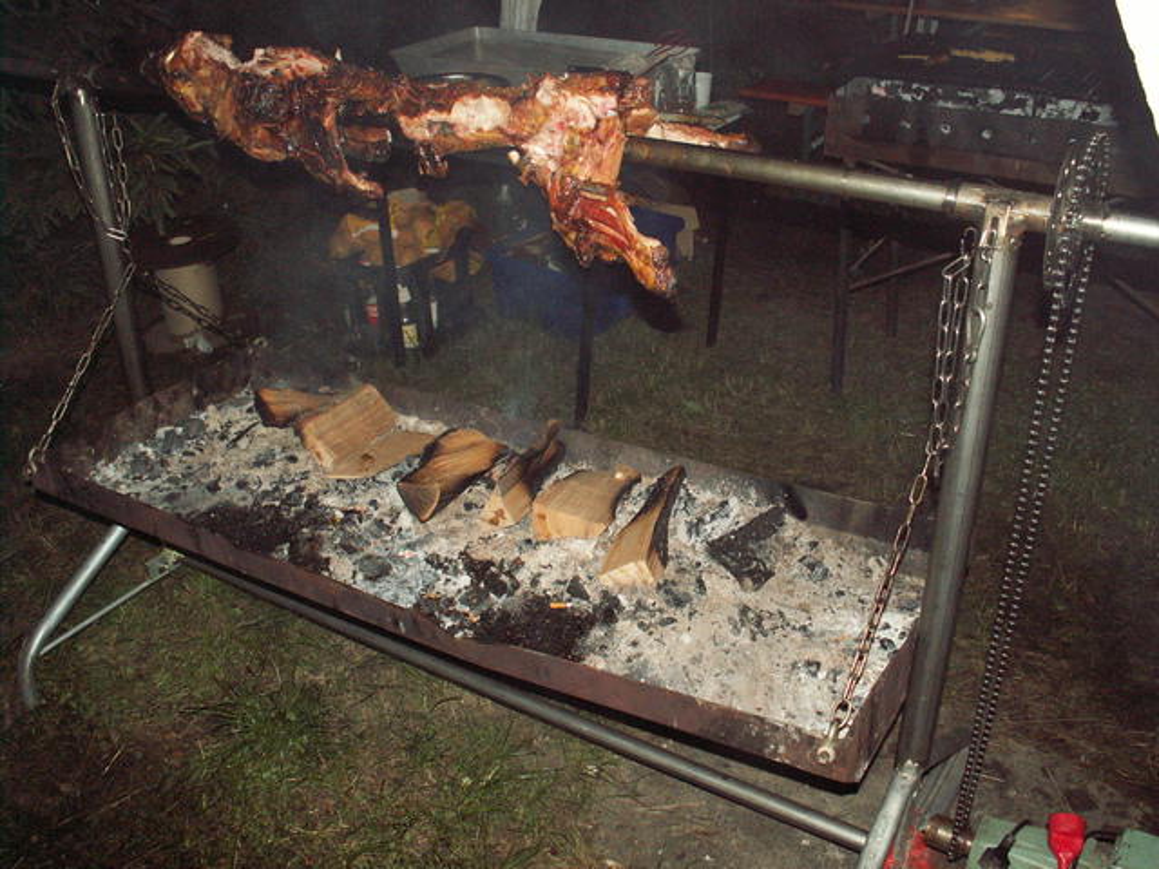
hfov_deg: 52.6
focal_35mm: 35
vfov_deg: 40.7
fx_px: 1172
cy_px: 434
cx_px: 580
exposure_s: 1/40
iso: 160
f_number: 2.8
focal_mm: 5.86
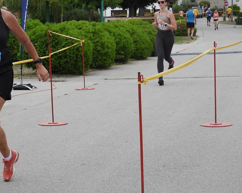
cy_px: 112
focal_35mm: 117
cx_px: 28
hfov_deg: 16.3
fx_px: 837
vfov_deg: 13.2
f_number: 3.5
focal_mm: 9.8
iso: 100
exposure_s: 1/250
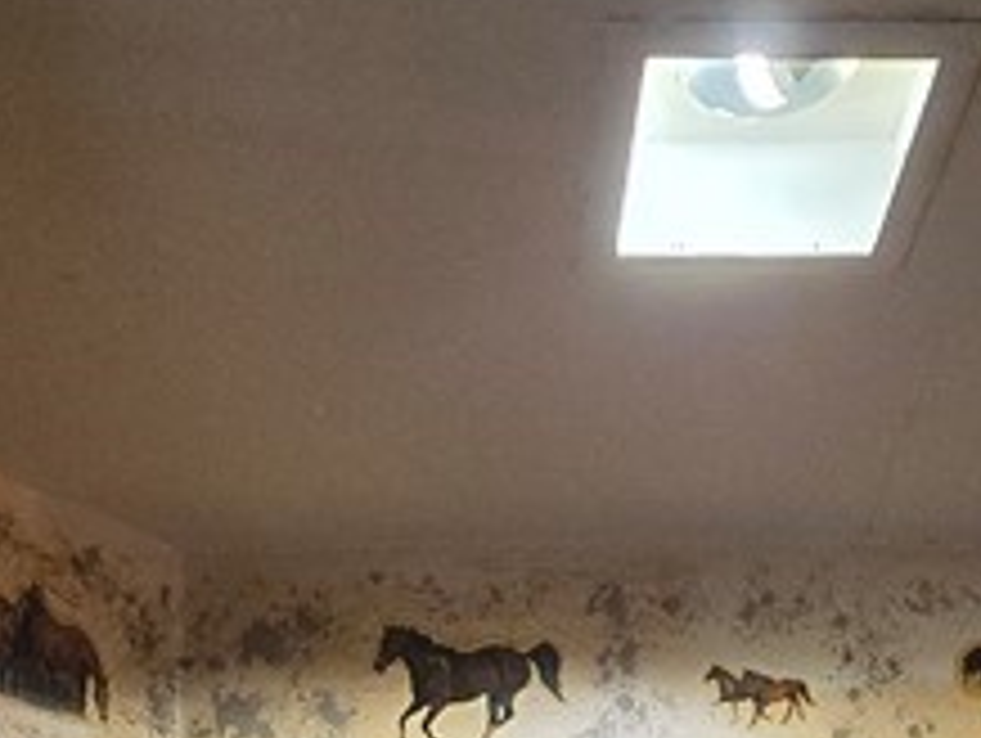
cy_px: 1588
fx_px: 1731
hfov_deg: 31.6
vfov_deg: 16.4
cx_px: 410
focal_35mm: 61
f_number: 2.2
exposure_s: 1/60
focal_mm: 2.2
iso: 1000
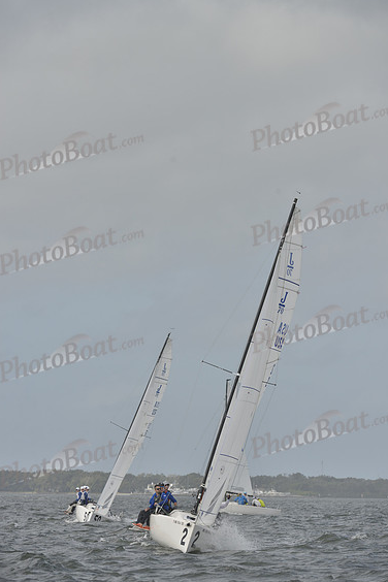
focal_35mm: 247
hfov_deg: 5.6
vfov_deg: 8.3
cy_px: 288
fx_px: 3993
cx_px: 198
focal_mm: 240
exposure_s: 1/1600
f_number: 7.1
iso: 400
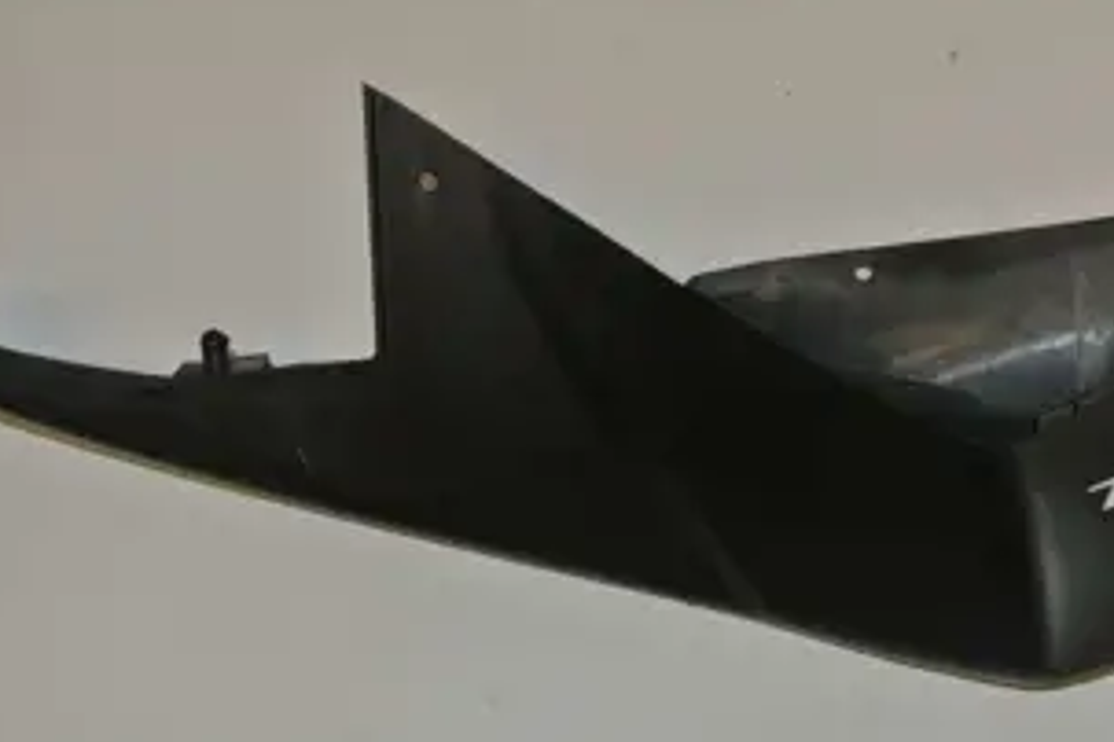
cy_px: 433
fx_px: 2197
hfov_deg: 28.3
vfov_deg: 19.2
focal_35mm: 71
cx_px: 750
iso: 200
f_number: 4.2
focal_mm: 15.1
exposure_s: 1/60
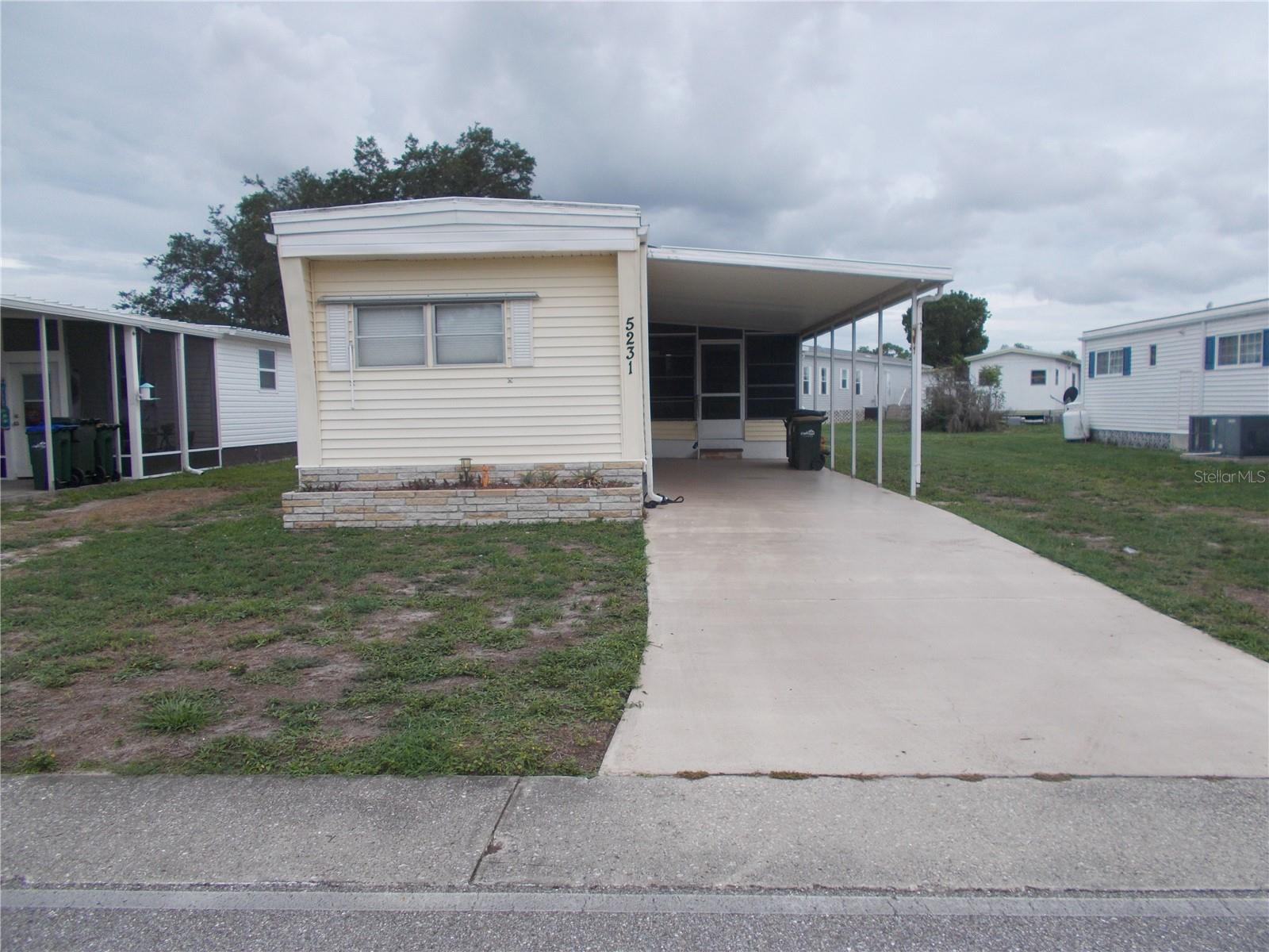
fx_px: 953
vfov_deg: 53.1
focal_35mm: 26
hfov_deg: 67.3
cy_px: 476
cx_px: 634
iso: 80
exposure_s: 1/160
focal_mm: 4.6
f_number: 8
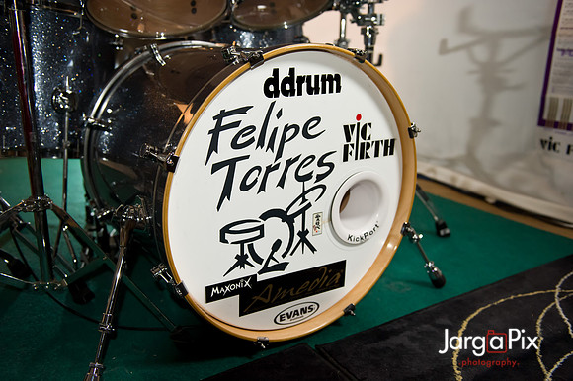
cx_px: 286
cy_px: 190
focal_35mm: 34
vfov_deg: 38.8
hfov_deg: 55.8
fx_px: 541
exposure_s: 1/125
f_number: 3.2
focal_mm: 34
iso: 1600
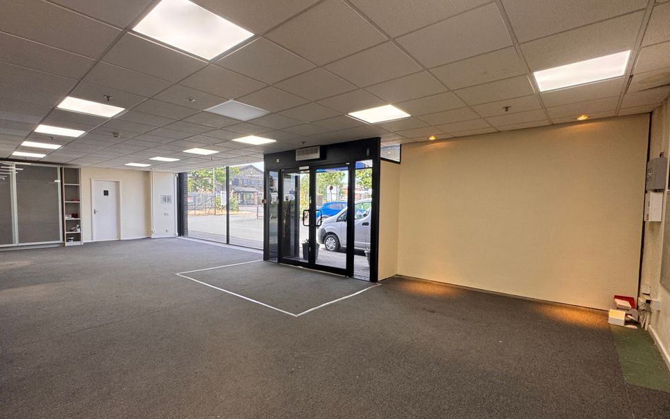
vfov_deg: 68.0
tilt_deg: -2.9
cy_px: 221
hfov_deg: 94.1
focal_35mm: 17
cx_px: 303
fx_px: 310
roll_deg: -0.4
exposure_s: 1/99
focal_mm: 2.22
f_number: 2.2
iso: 160
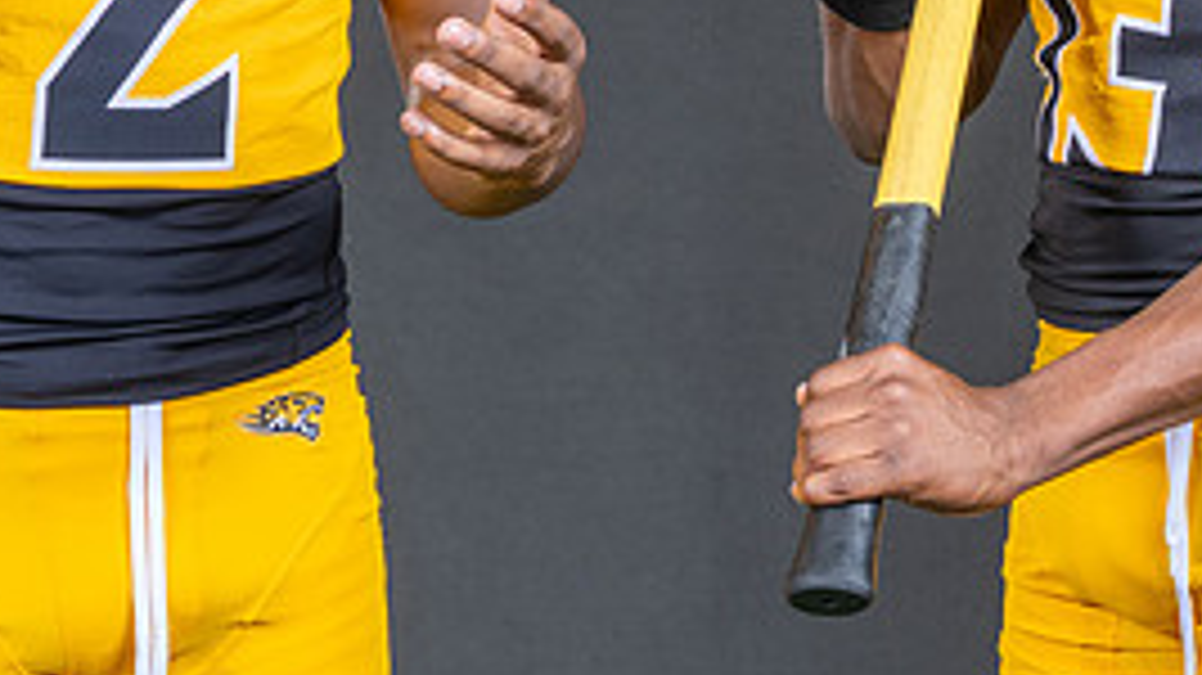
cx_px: 1293
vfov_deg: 6.9
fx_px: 5544
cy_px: -289
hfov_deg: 12.2
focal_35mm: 174
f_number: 8
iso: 100
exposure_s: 1/200
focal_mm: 44
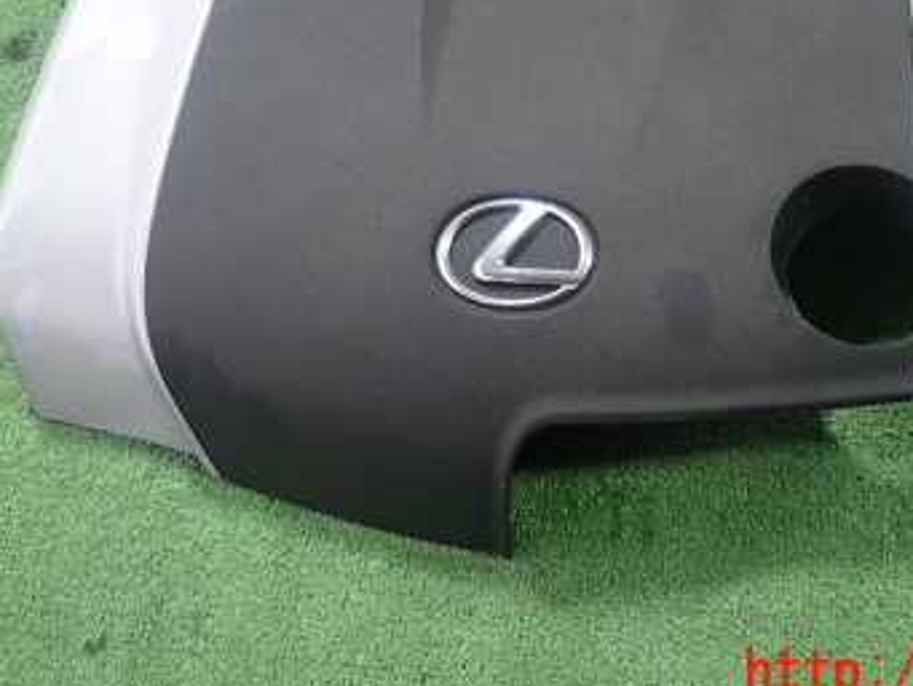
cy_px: 105
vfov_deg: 31.7
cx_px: 546
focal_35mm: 44
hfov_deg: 42.7
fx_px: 1161
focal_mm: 4.5
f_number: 2
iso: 200
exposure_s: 1/40
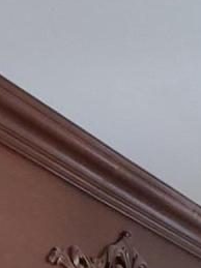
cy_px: 725
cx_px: -384
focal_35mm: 201
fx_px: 1557
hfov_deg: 6.7
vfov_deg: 8.6
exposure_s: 1/20
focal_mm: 4.3
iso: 125
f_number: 1.5
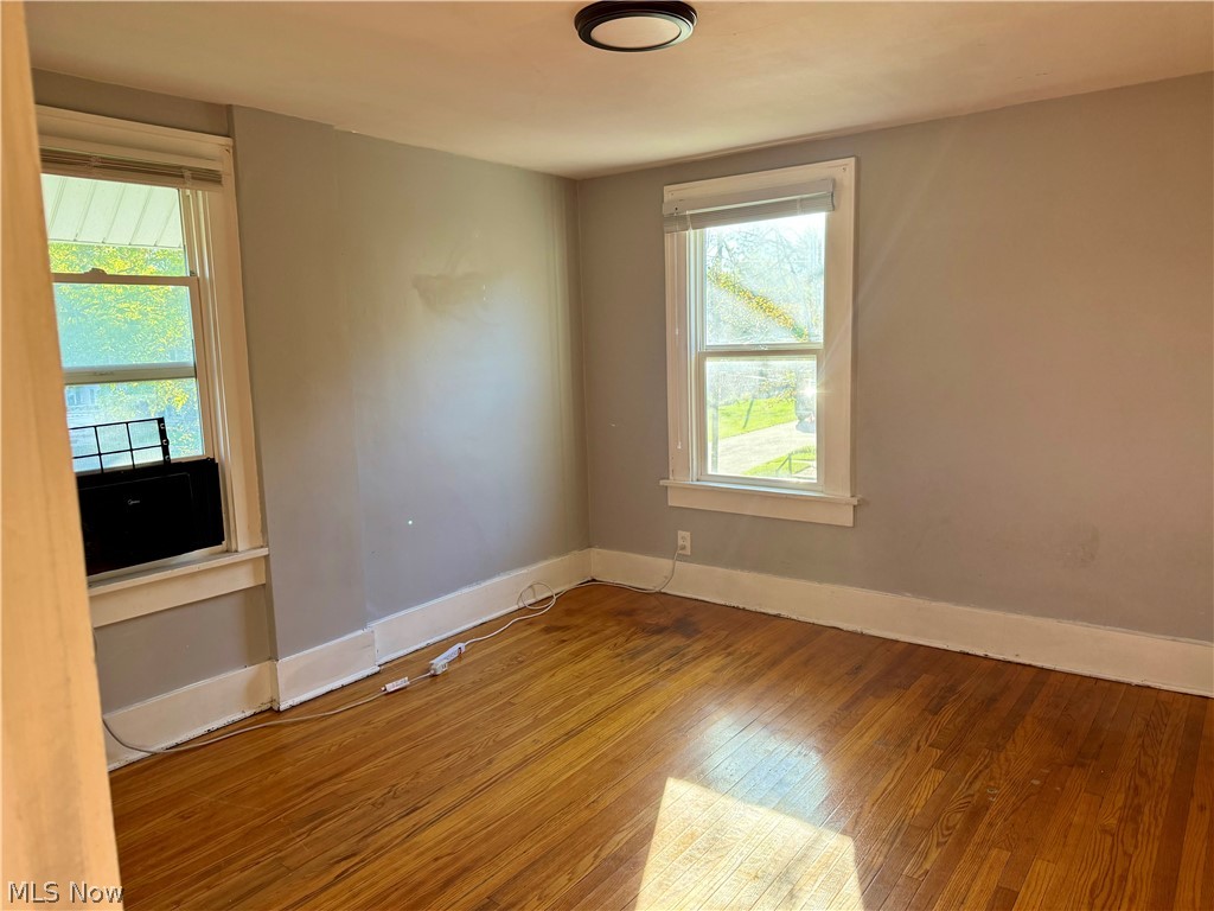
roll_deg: +1.8
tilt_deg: -6.6
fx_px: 842
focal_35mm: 24
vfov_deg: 56.8
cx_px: 607
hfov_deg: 71.6
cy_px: 456
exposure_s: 1/198
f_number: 1.78
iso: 200
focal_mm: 6.76
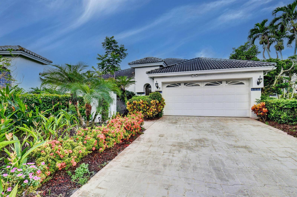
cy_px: 98
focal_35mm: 16
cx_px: 148
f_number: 8
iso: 640
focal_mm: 10.5
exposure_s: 1/500
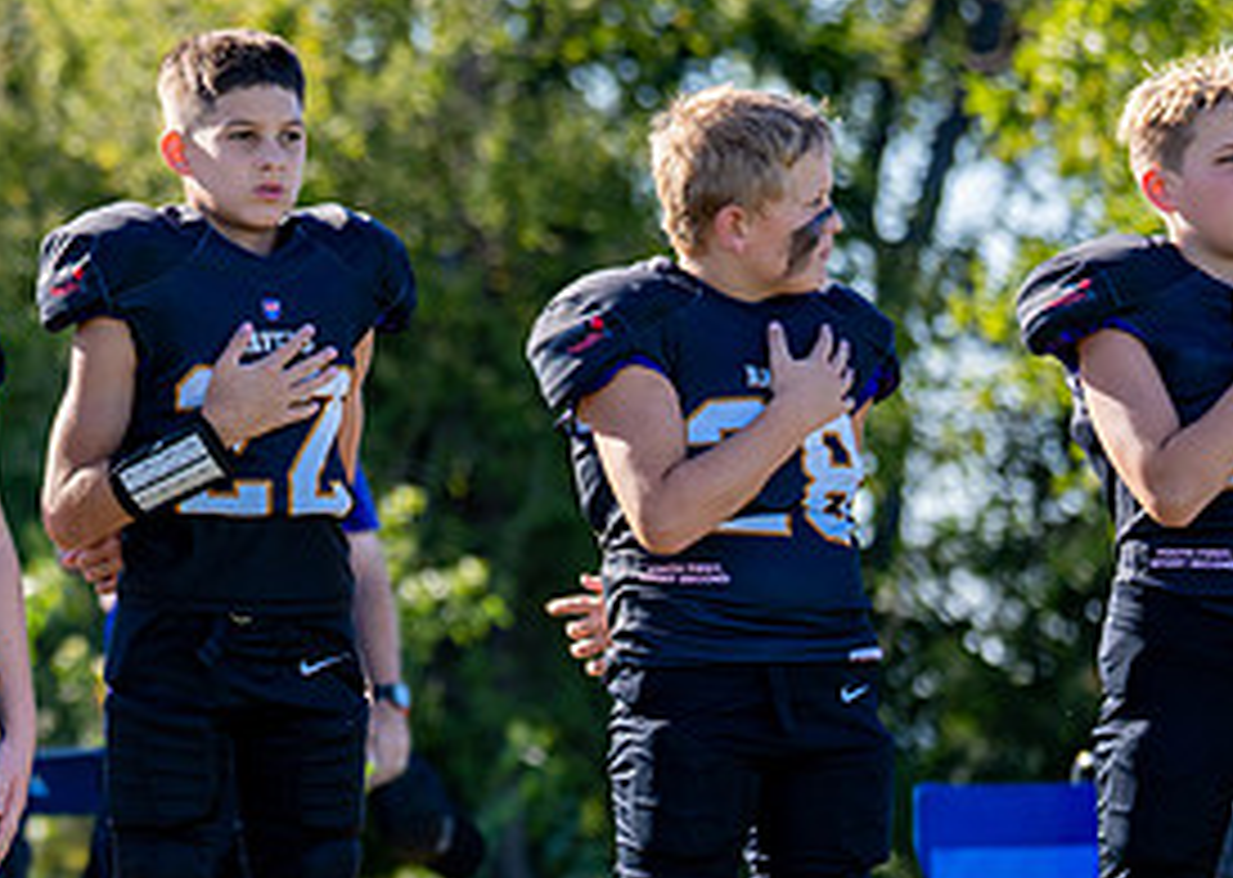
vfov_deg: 5.3
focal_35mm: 272
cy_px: 494
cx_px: -410
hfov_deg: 7.3
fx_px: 9513
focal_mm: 100
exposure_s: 1/1000
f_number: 2.8
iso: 160
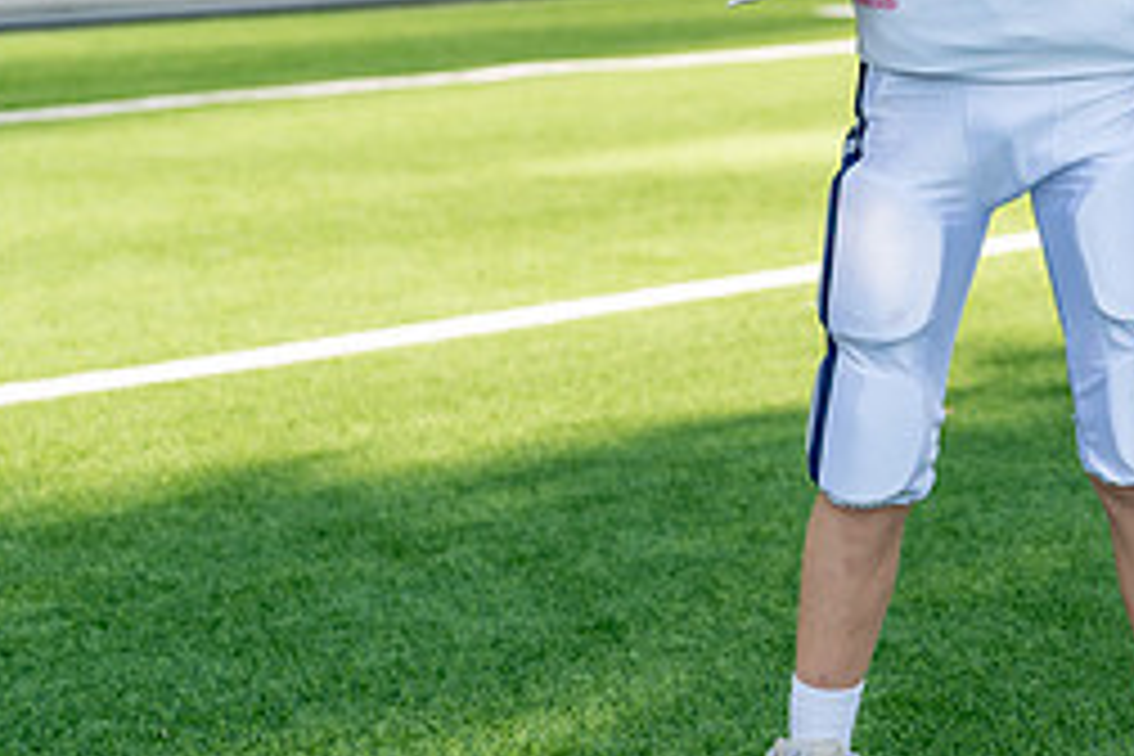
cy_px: 114
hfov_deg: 15.8
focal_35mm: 128
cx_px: 1082
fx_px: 4032
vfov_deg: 10.7
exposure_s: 1/500
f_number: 2.8
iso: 100
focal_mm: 50
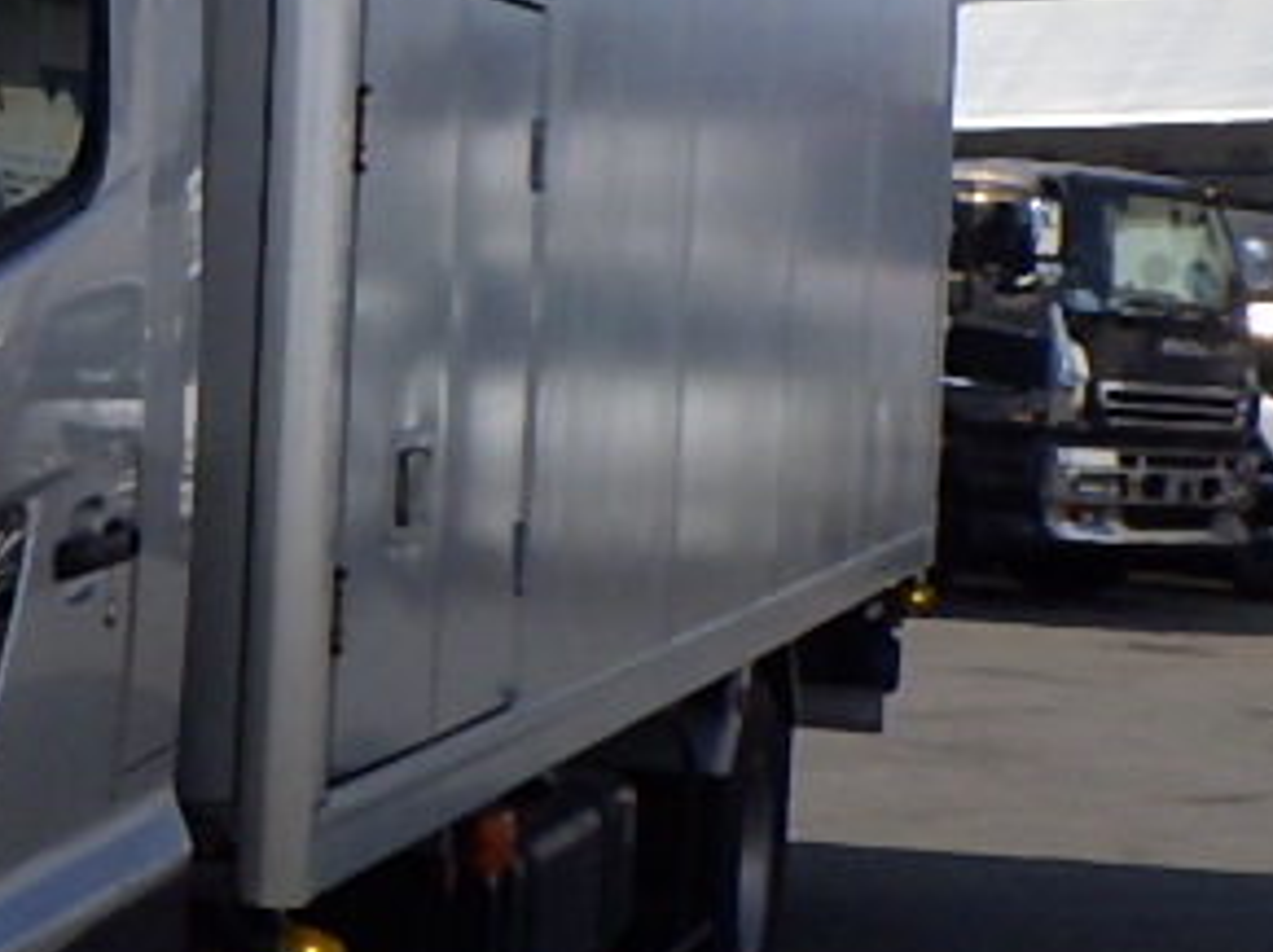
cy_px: 211
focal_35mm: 99
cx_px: -663
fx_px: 3638
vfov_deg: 14.8
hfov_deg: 17.7
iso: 250
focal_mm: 5
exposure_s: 1/2500
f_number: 4.2
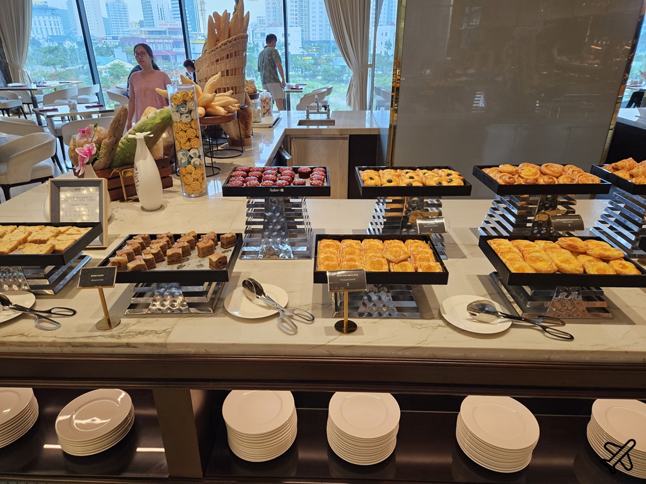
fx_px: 429
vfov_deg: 58.9
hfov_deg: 73.9
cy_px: 242
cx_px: 323
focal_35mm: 23
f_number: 1.8
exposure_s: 1/190
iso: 200
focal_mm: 5.4
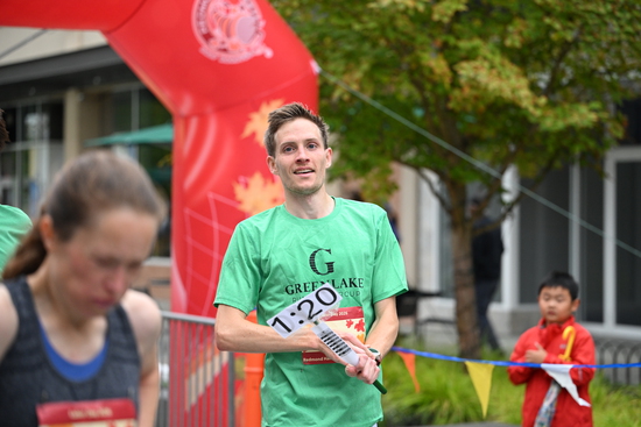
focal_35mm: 98
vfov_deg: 14.0
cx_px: 320
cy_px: 214
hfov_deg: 20.8
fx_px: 1745
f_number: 2.8
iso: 1600
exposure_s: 1/1250
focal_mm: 98
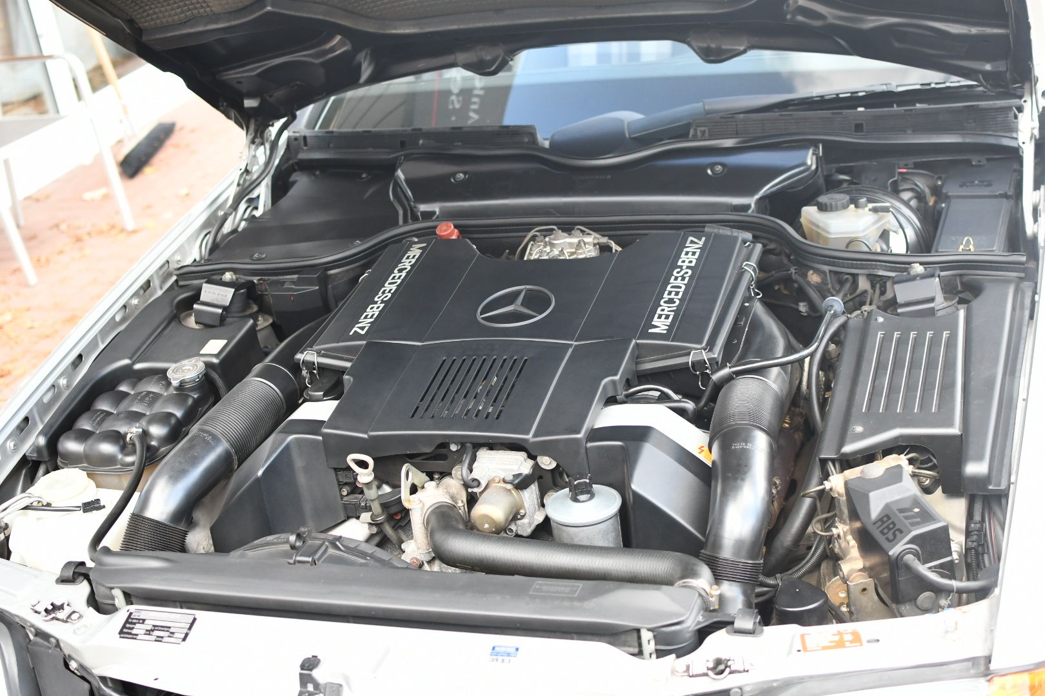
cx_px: 522
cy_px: 348
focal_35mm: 52
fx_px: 1509
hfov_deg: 38.2
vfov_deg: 26.0
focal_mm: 35
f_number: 2.8
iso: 720
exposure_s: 1/250
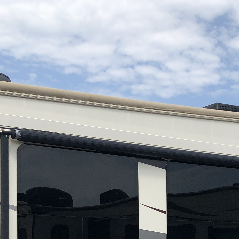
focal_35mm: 75
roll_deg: +0.3
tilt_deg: -0.2
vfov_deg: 22.1
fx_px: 586
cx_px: 168
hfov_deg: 22.9
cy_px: 245
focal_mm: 3.99
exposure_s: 1/2525
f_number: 1.8
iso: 20
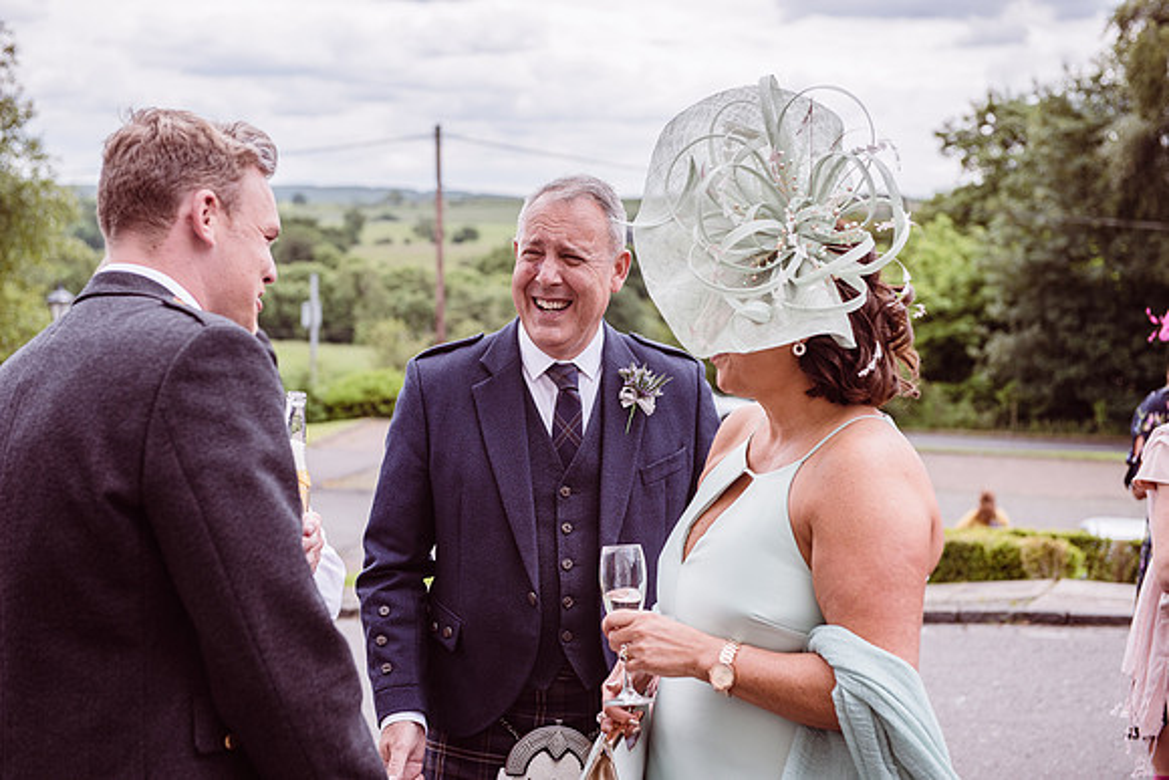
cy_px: 390
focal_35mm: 60
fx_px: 1949
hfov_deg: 33.4
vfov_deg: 22.6
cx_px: 584
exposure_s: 1/640
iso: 250
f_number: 4.5
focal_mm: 60
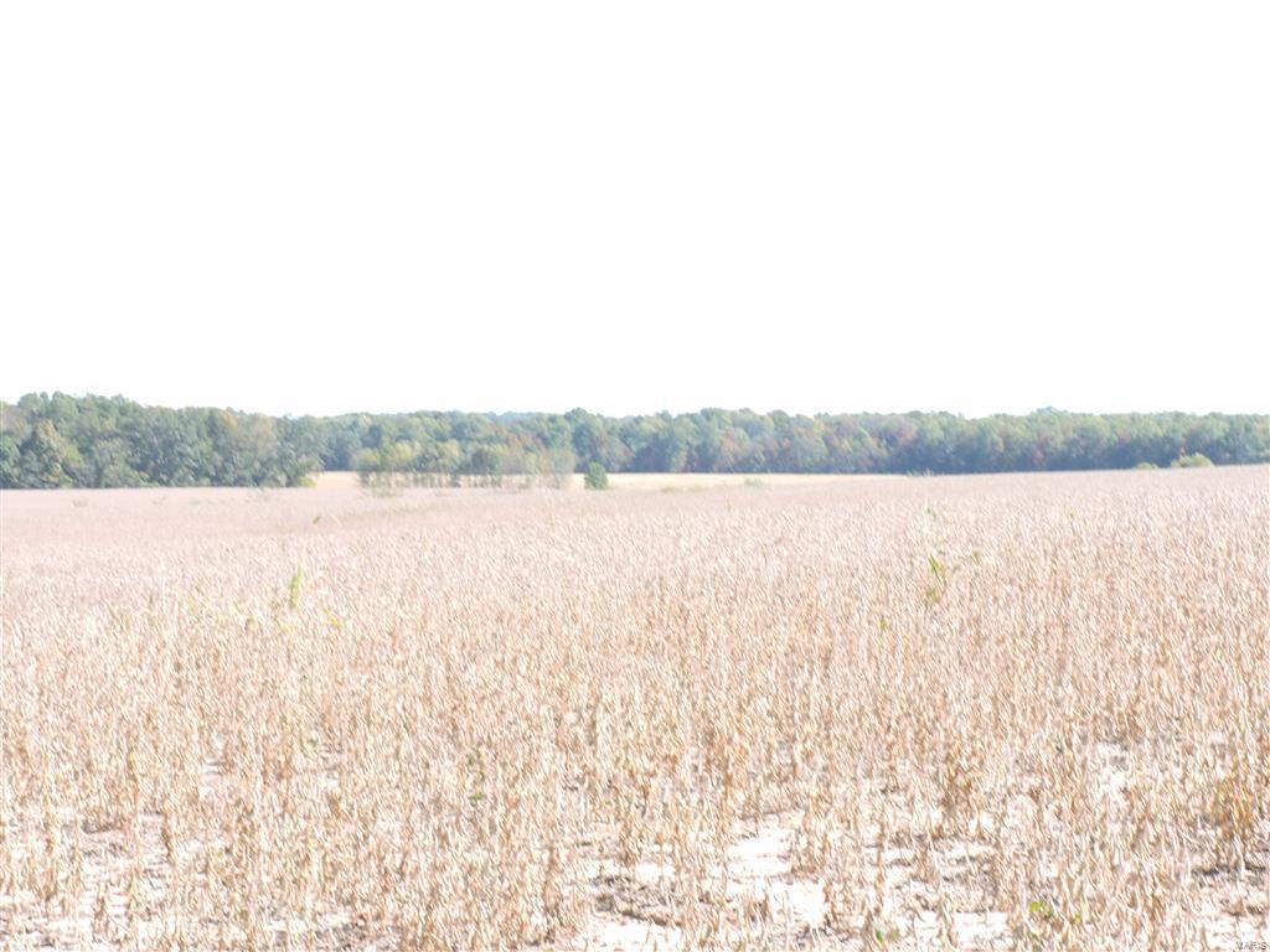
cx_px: 635
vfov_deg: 17.4
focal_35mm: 85
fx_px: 3119
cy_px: 476
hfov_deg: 23.0
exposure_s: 1/50
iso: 100
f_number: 7.9
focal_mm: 15.2
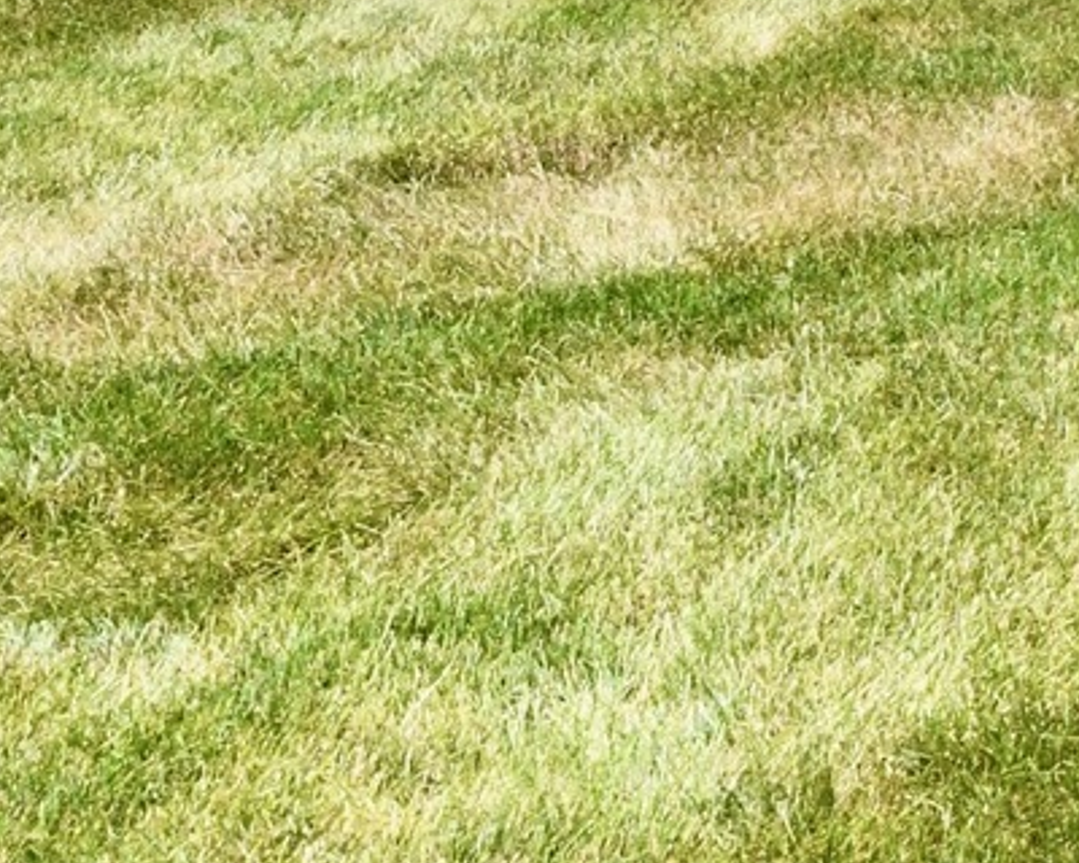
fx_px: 3225
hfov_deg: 12.6
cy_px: -604
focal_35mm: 101
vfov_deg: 13.9
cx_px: 2876
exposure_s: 1/500
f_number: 11
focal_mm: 14
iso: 640
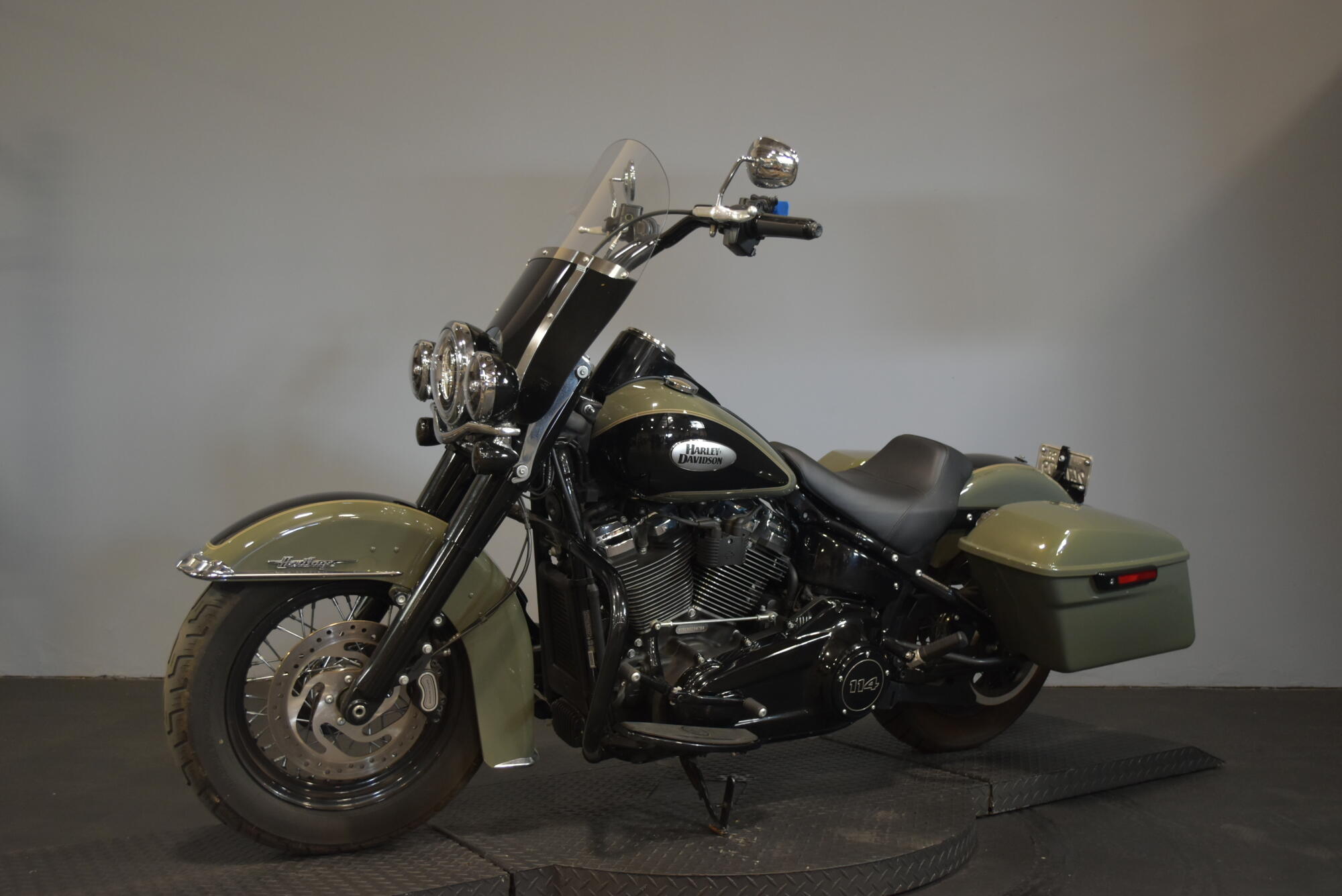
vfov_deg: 36.9
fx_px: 1342
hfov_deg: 53.1
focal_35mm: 36
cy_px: 448
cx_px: 671
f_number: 4
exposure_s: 1/30
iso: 900
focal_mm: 24
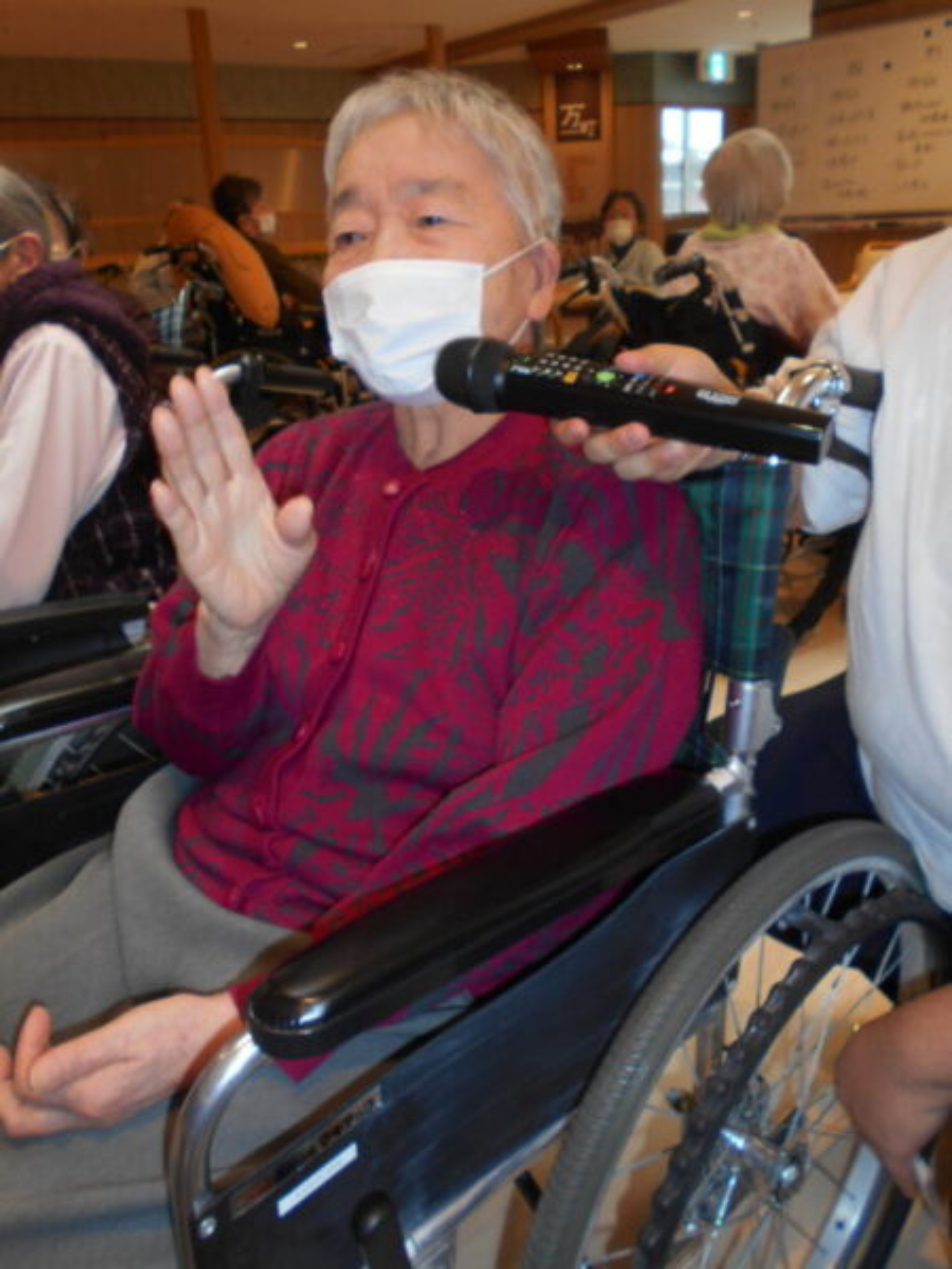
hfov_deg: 53.1
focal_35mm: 26
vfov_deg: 67.3
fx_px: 953
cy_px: 634
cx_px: 476
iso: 80
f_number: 3.2
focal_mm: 4.6
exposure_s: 1/25
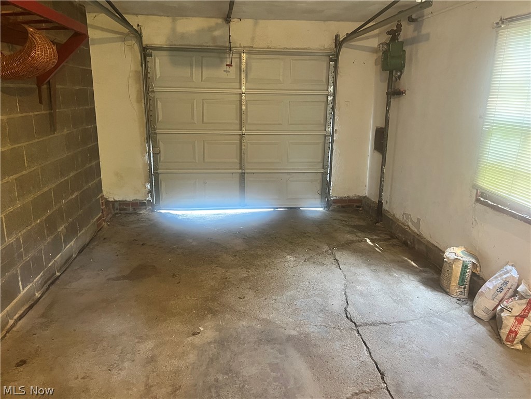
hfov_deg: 67.3
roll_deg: -0.5
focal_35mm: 26
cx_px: 266
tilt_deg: -12.6
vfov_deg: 53.1
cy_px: 200
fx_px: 399
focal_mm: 5.7
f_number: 1.5
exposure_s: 1/40
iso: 500
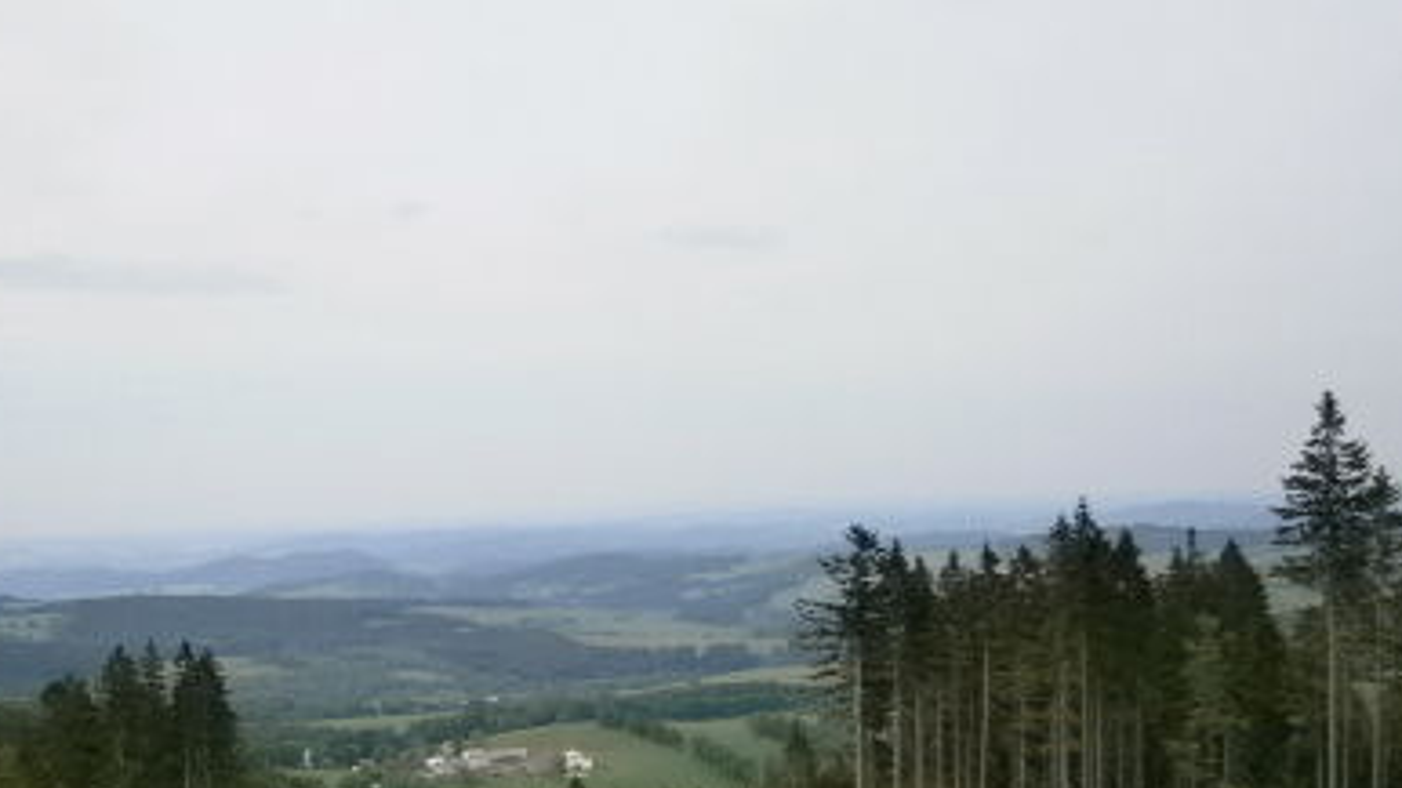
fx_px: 1635
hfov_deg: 45.6
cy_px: 577
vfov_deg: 26.8
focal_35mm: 44
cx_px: 454
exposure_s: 1/125
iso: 80
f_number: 8
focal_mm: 4.7
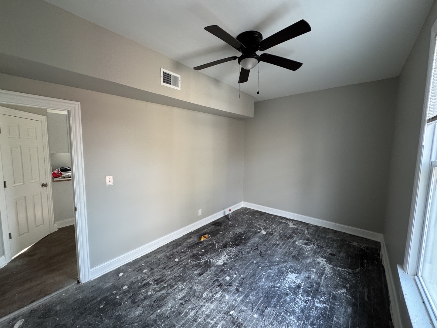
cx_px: 218
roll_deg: -1.7
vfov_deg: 85.7
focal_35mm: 14
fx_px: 177
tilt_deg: -4.4
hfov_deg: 102.1
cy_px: 164
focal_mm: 2.22
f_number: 2.2
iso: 250
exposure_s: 1/99
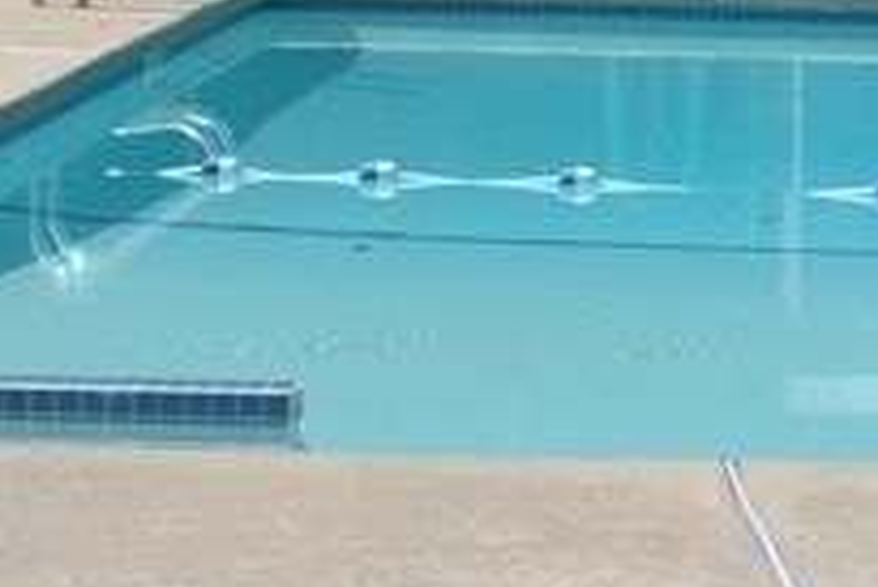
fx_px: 6223
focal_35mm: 255
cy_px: 255
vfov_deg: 5.4
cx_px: 1229
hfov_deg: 7.9
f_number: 7.1
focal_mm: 34
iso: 100
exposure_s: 1/250
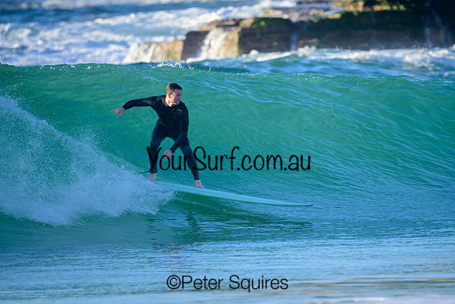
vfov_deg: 1.5
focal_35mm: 919
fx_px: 11618
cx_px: 245
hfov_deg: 2.2
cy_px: 129
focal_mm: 800
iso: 1100
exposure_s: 1/2000
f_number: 6.3
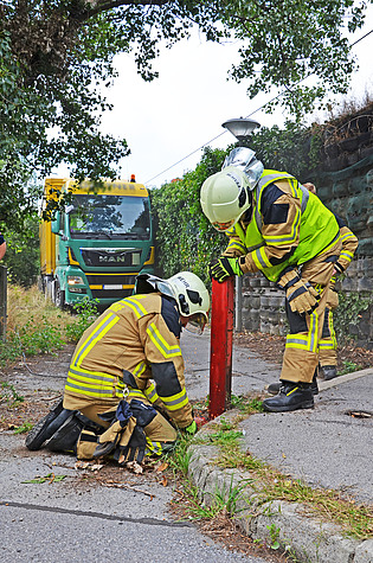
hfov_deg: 34.1
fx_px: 608
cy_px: 282
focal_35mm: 39
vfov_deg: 49.6
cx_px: 186
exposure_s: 1/200
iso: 200
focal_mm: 26
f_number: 7.1
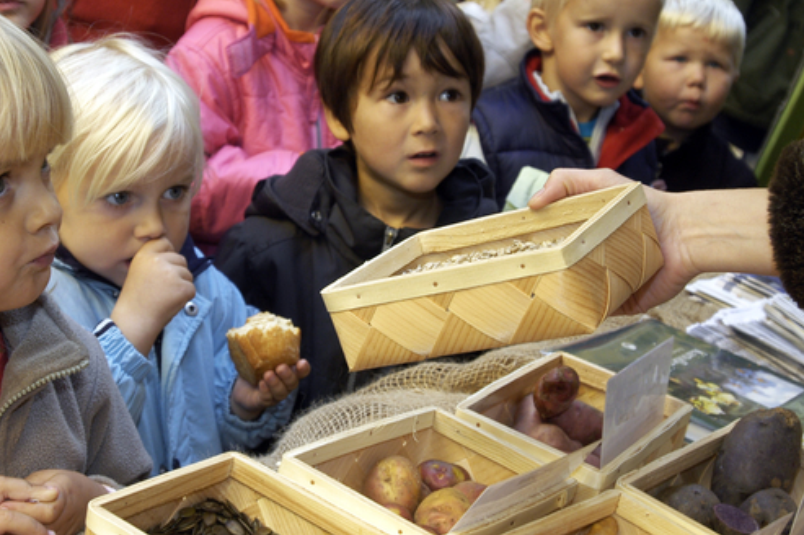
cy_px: 227
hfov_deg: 33.0
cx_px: 370
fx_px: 1357
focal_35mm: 61
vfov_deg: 22.3
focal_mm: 25
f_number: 4
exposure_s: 1/80
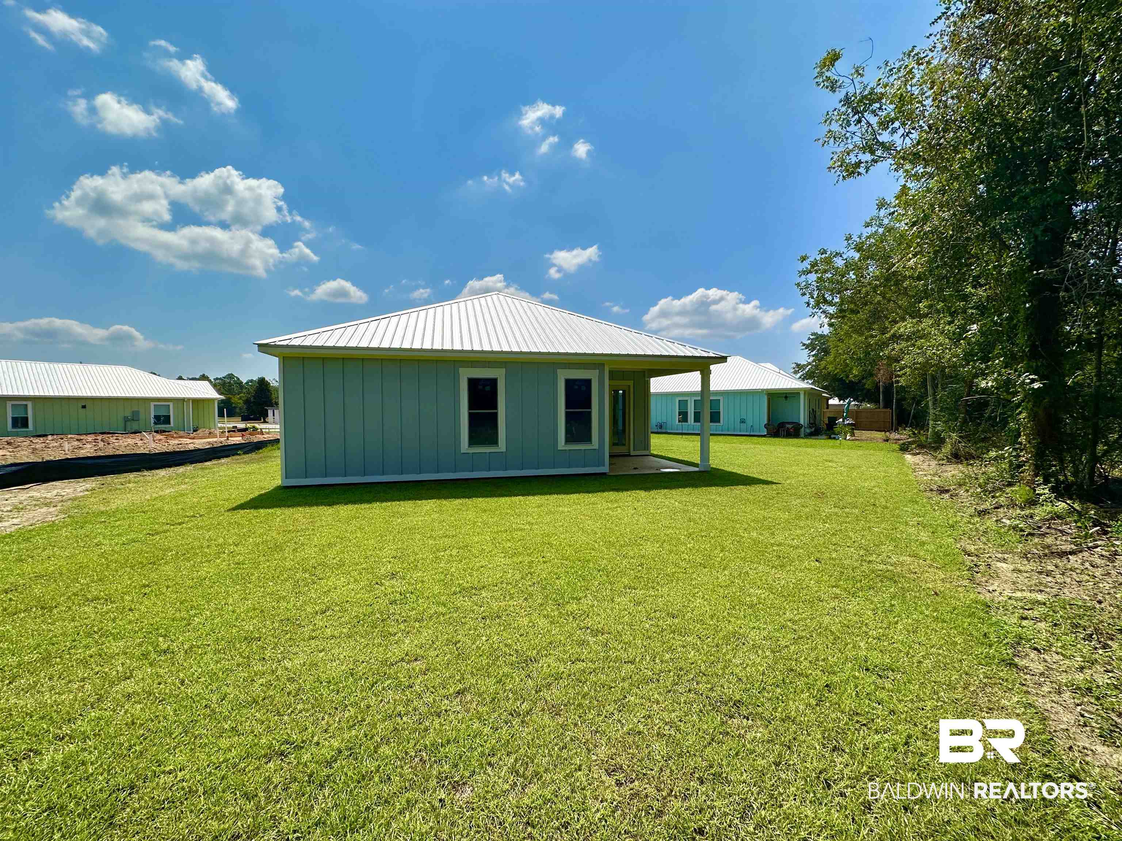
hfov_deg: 102.1
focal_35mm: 14
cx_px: 561
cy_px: 420
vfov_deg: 85.7
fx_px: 454
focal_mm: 2.22
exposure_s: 1/4831
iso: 50
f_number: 2.2
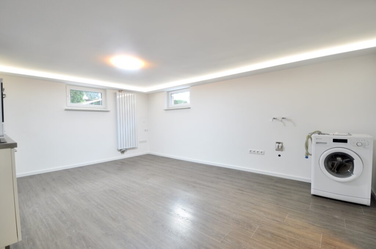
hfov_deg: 100.5
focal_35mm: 15
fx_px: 156
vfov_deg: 77.2
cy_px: 124
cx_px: 188
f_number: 3.5
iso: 200
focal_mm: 10
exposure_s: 1/13
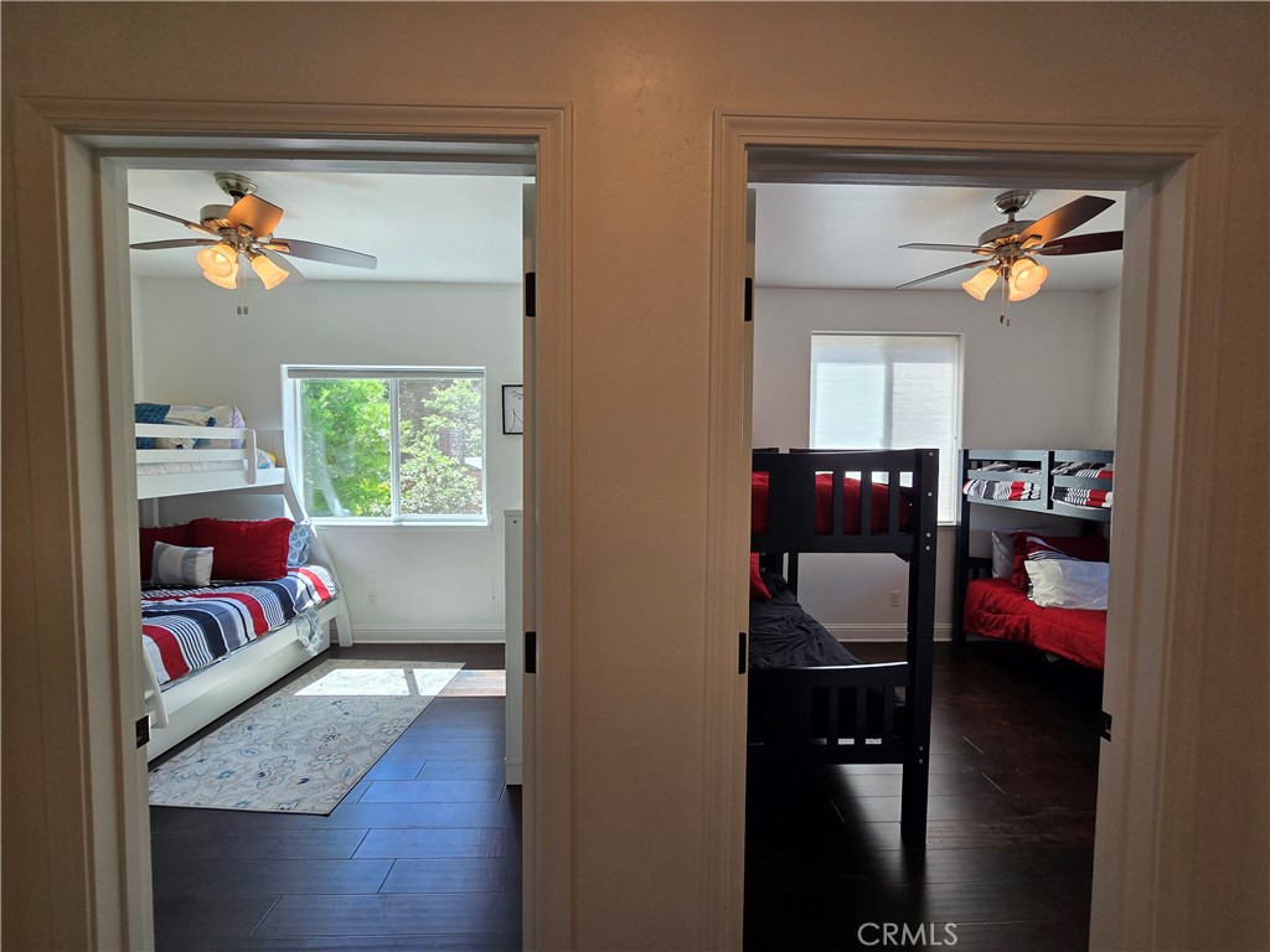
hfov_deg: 106.2
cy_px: 476
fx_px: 477
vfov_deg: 89.9
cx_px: 635
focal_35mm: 13
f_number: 2.2
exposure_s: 1/120
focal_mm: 2.2
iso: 50
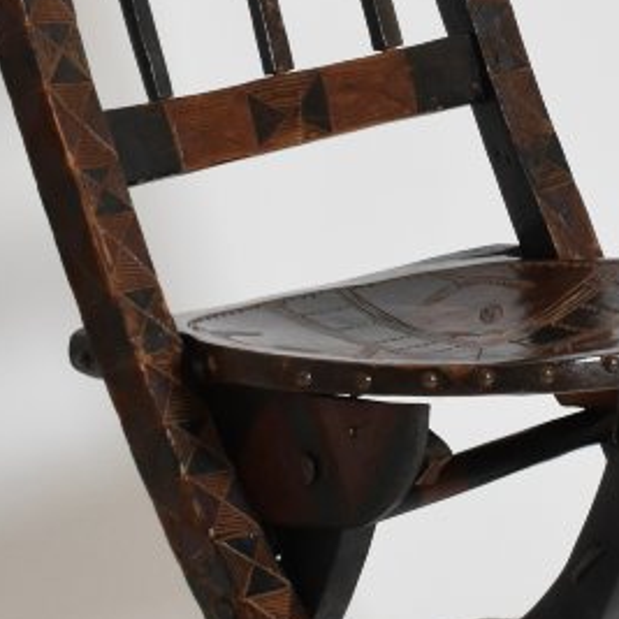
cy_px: -72
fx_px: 3480
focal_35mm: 172
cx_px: 431
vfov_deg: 10.0
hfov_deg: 10.2
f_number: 4.2
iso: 800
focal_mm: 30
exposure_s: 1/10
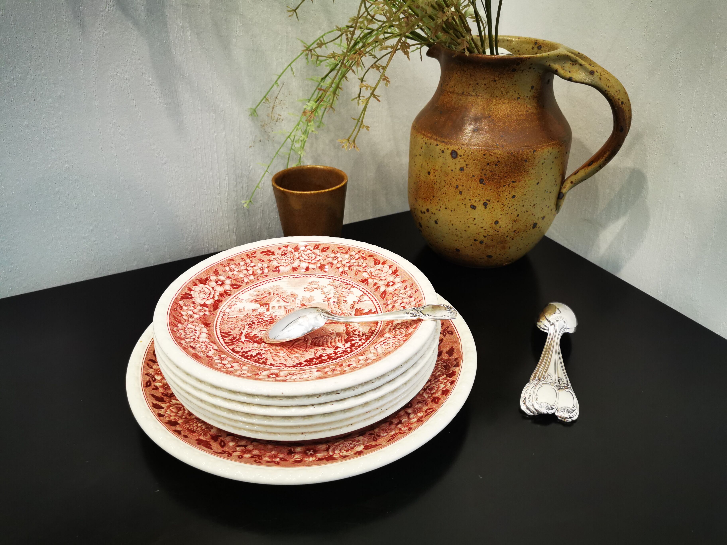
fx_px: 567
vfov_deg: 51.4
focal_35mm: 27
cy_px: 272
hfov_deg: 65.3
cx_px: 364
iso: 200
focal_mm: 5.58
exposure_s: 1/50
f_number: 1.8
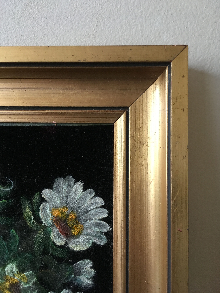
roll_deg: +0.3
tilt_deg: -7.1
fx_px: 246
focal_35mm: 29
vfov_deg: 61.7
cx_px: 110
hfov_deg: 48.2
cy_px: 146
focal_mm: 4.15
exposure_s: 1/33
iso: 160
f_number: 2.2
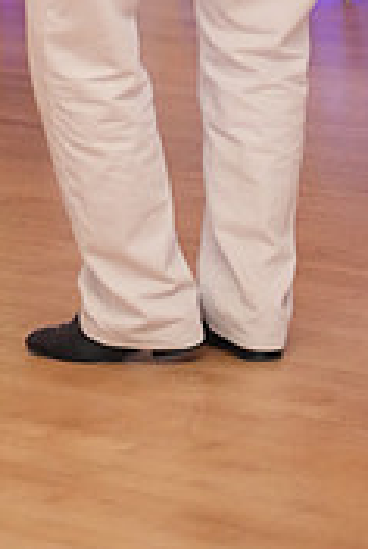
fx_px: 3620
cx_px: -148
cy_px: -221
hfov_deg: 5.8
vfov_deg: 8.5
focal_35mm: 237
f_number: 2
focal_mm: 72
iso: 6400
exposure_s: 1/250
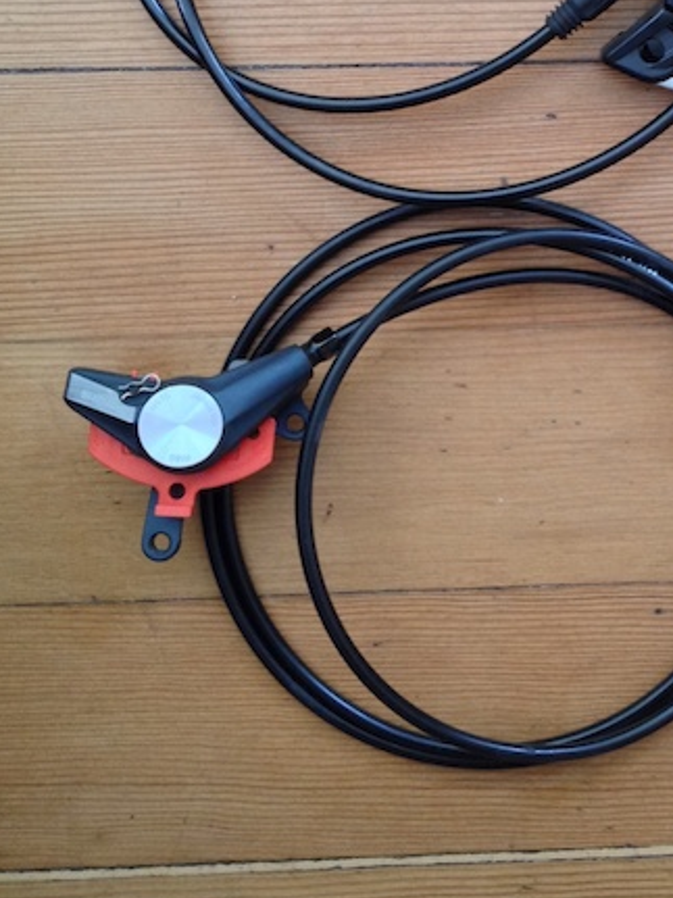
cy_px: 196
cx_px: 600
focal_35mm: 65
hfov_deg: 22.1
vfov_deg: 29.2
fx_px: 1686
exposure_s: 1/20
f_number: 2.4
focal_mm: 4.28
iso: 125
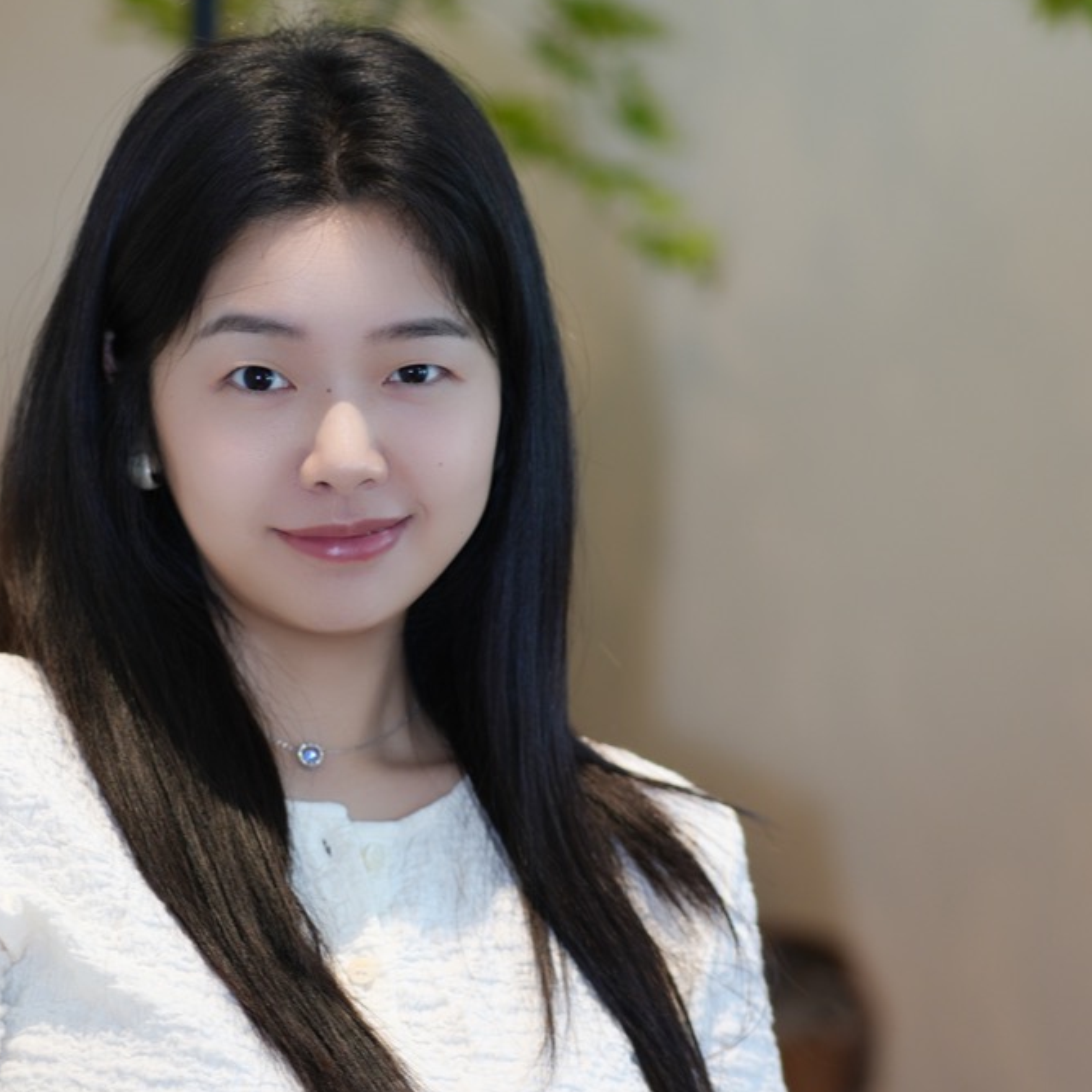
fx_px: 6174
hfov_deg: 10.1
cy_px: 606
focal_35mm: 173
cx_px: 296
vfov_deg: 10.1
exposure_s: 1/40
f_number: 2.2
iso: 160
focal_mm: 85
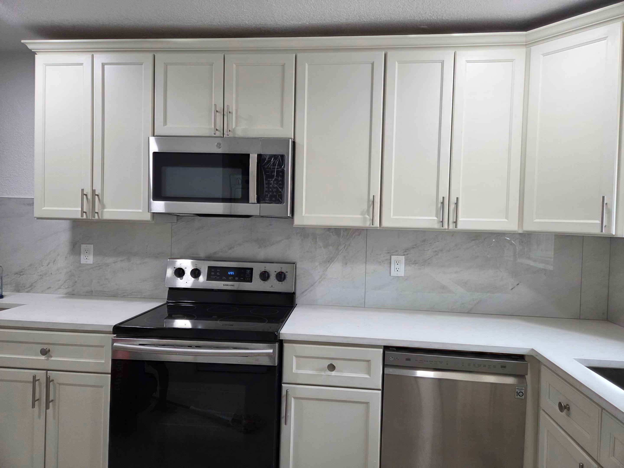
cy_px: 234
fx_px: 415
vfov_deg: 58.9
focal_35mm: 23
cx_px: 312
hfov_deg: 73.9
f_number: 1.8
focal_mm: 5.4
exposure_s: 1/120
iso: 125
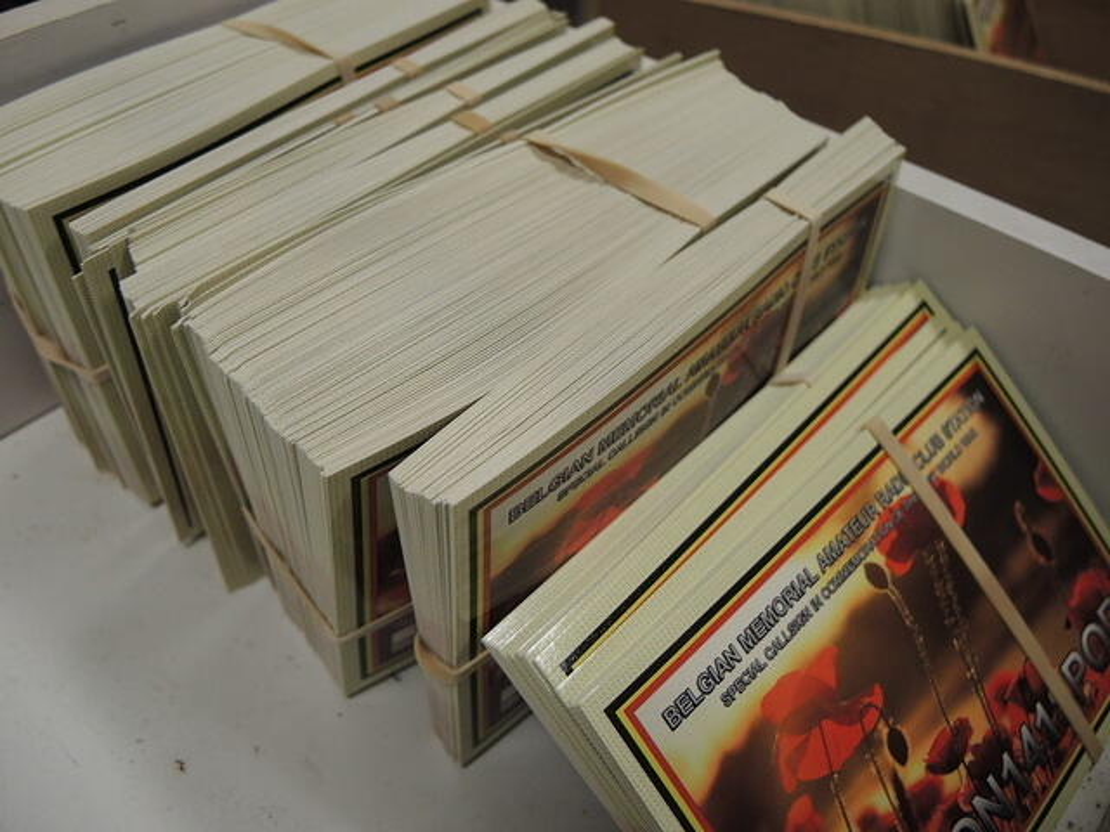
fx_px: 898
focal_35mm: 28
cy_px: 416
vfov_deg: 49.7
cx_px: 555
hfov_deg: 63.4
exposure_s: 1/30
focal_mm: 6
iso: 280
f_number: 2
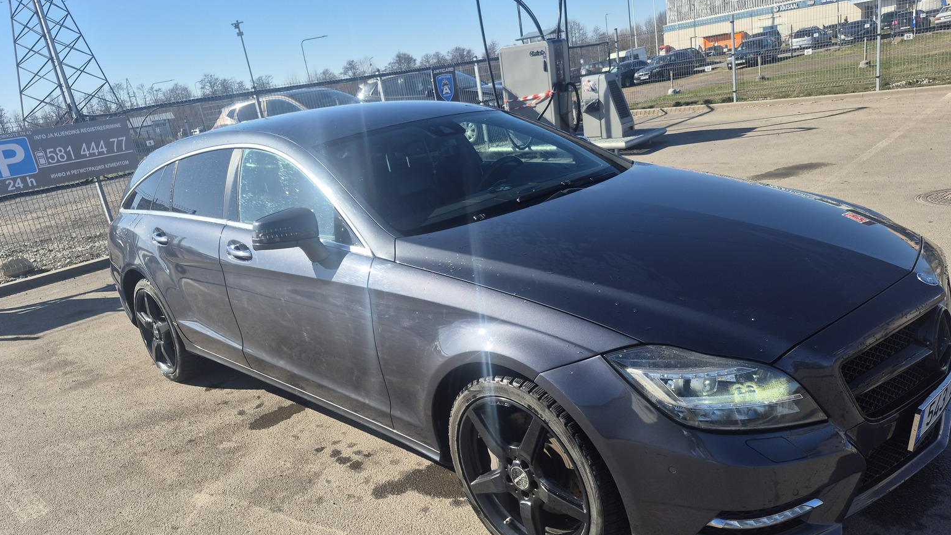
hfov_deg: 71.9
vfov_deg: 44.3
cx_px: 491
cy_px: 286
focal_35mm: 26
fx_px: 656
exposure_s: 1/1292
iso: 25
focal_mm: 5.4
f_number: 1.8
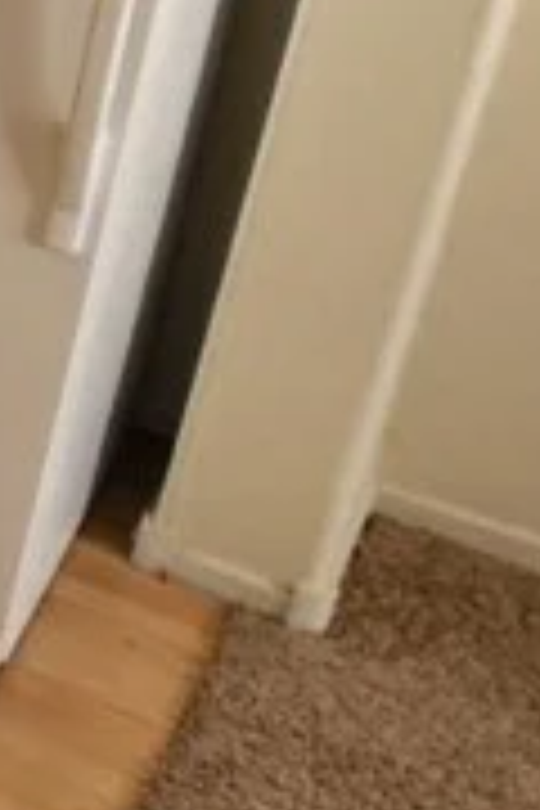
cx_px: -1202
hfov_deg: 10.4
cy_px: -166
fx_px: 1732
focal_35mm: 77
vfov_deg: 23.9
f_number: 2.2
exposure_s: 1/60
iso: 80
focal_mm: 2.2
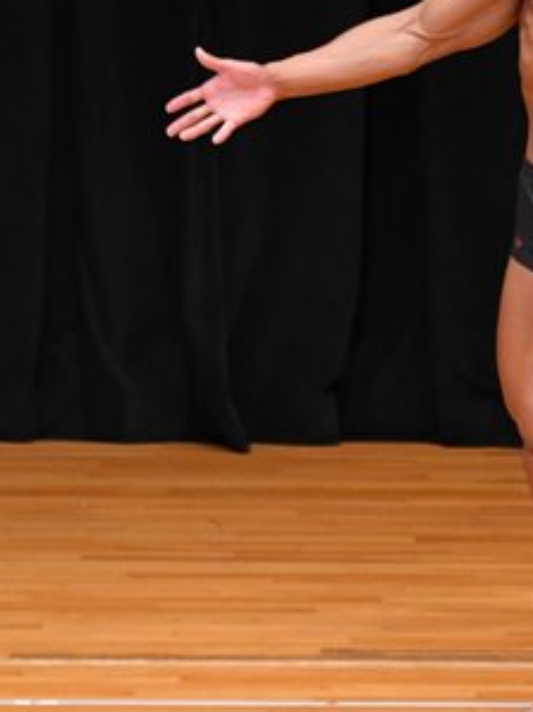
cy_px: 203
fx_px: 13878
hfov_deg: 2.2
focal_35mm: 675
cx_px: 615
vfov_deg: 2.9
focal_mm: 180
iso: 3200
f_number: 5.6
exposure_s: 1/400
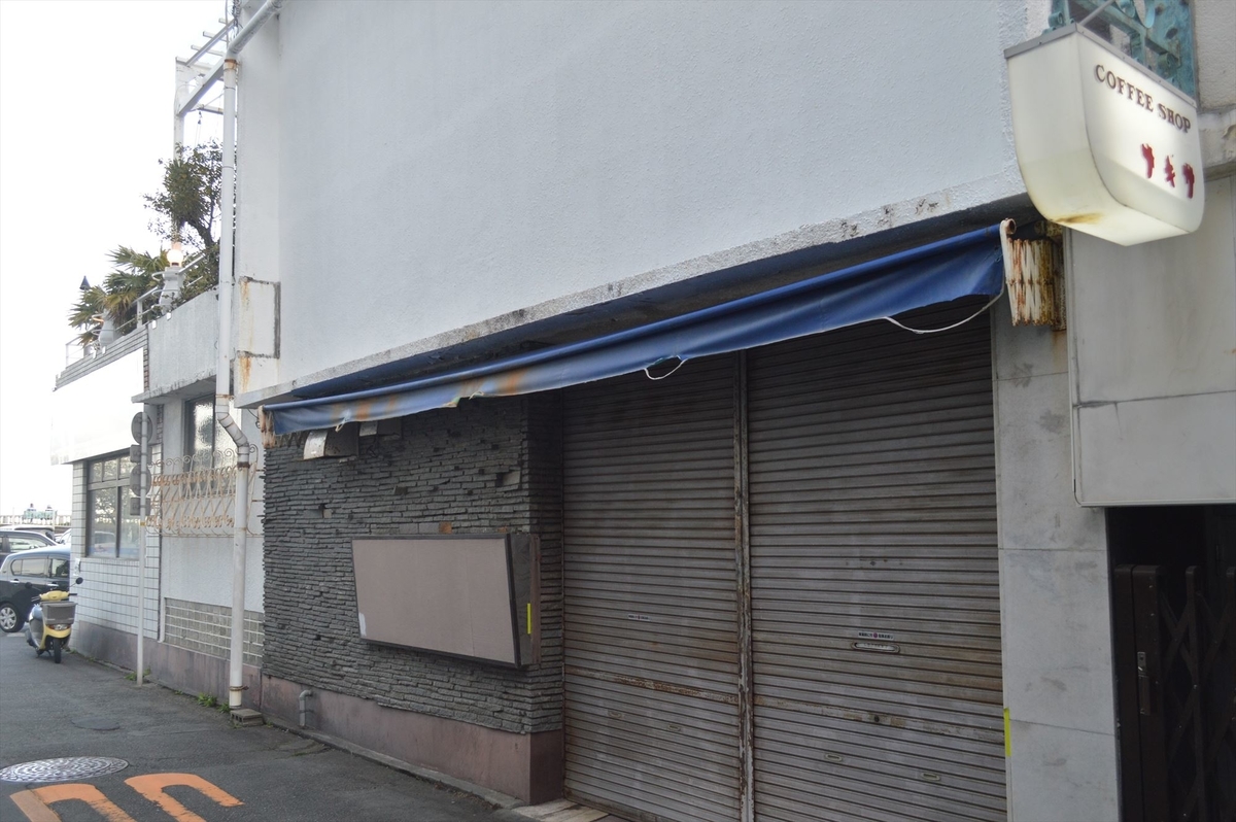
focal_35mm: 30
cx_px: 618
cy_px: 411
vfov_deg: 43.5
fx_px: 1029
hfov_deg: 62.0
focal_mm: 20
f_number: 5
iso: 400
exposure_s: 1/100
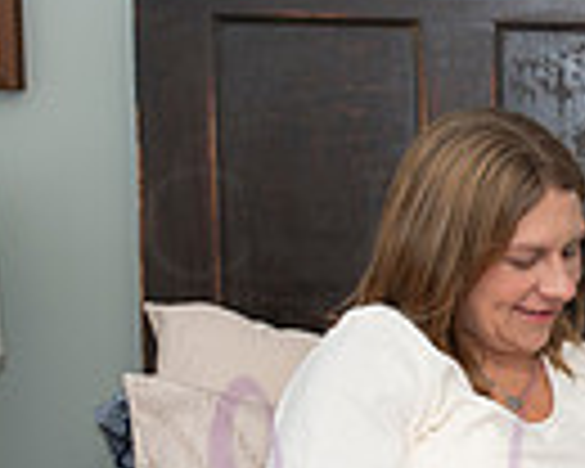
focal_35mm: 105
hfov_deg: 16.3
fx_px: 1818
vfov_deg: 14.5
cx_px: 936
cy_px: 422
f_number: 4
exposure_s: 1/320
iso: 800
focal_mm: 24
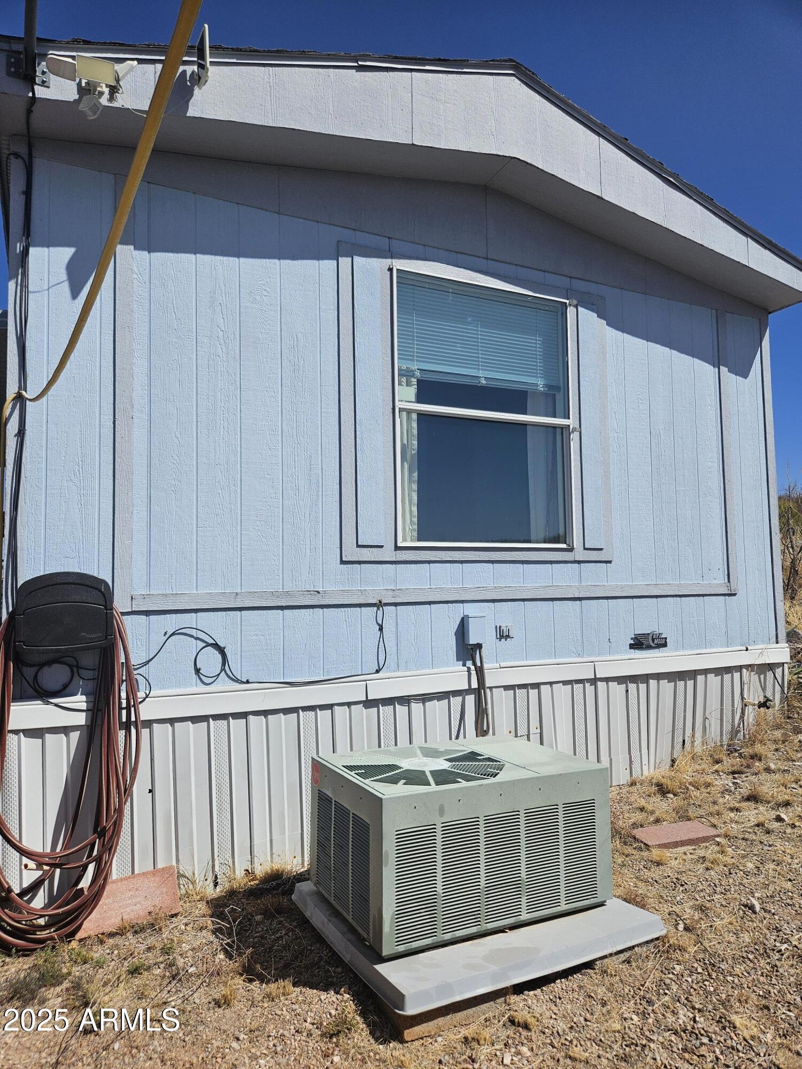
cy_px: 534
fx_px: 710
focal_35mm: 23
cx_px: 401
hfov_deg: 58.9
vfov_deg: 73.9
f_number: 1.8
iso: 25
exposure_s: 1/4291
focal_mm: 5.4
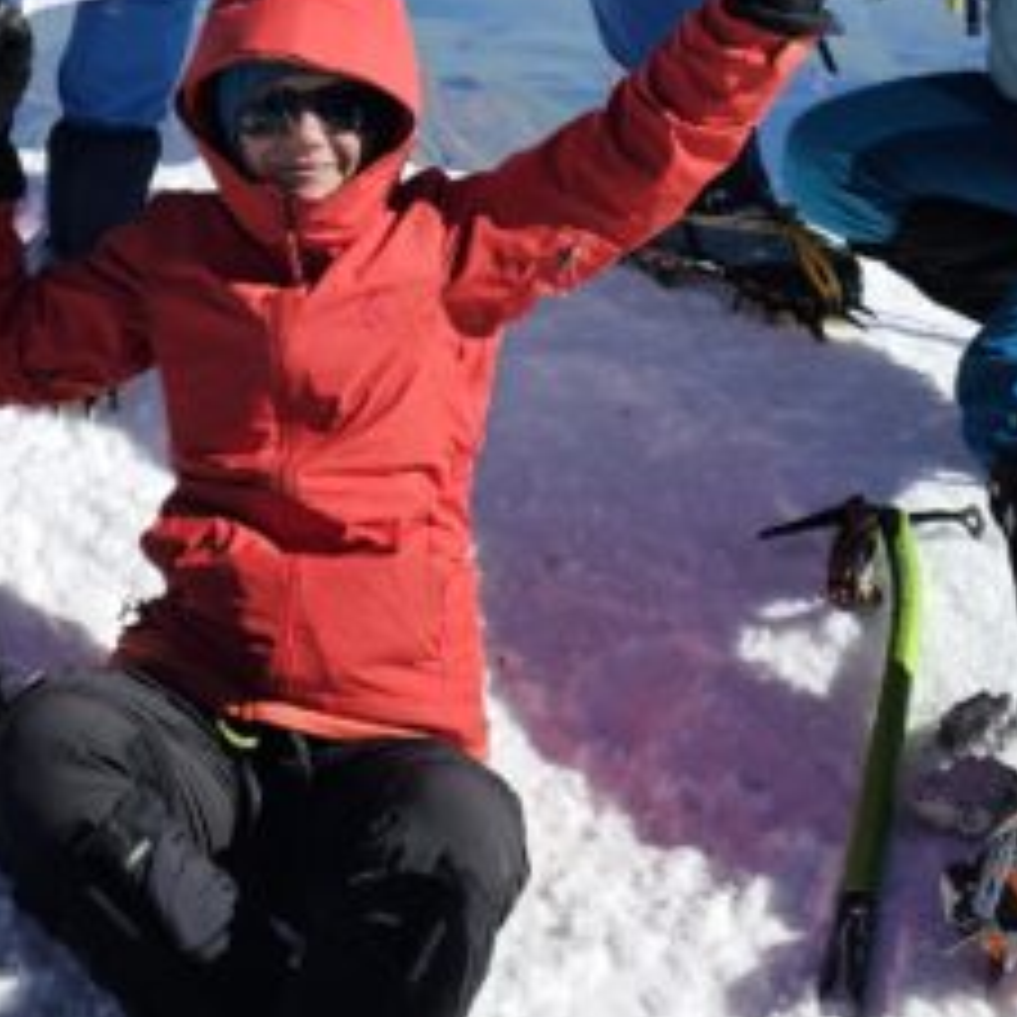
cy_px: -639
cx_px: 198
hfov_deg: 18.7
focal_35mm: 92
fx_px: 3058
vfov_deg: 16.6
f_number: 1.7
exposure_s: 1/917
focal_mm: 6.3
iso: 10
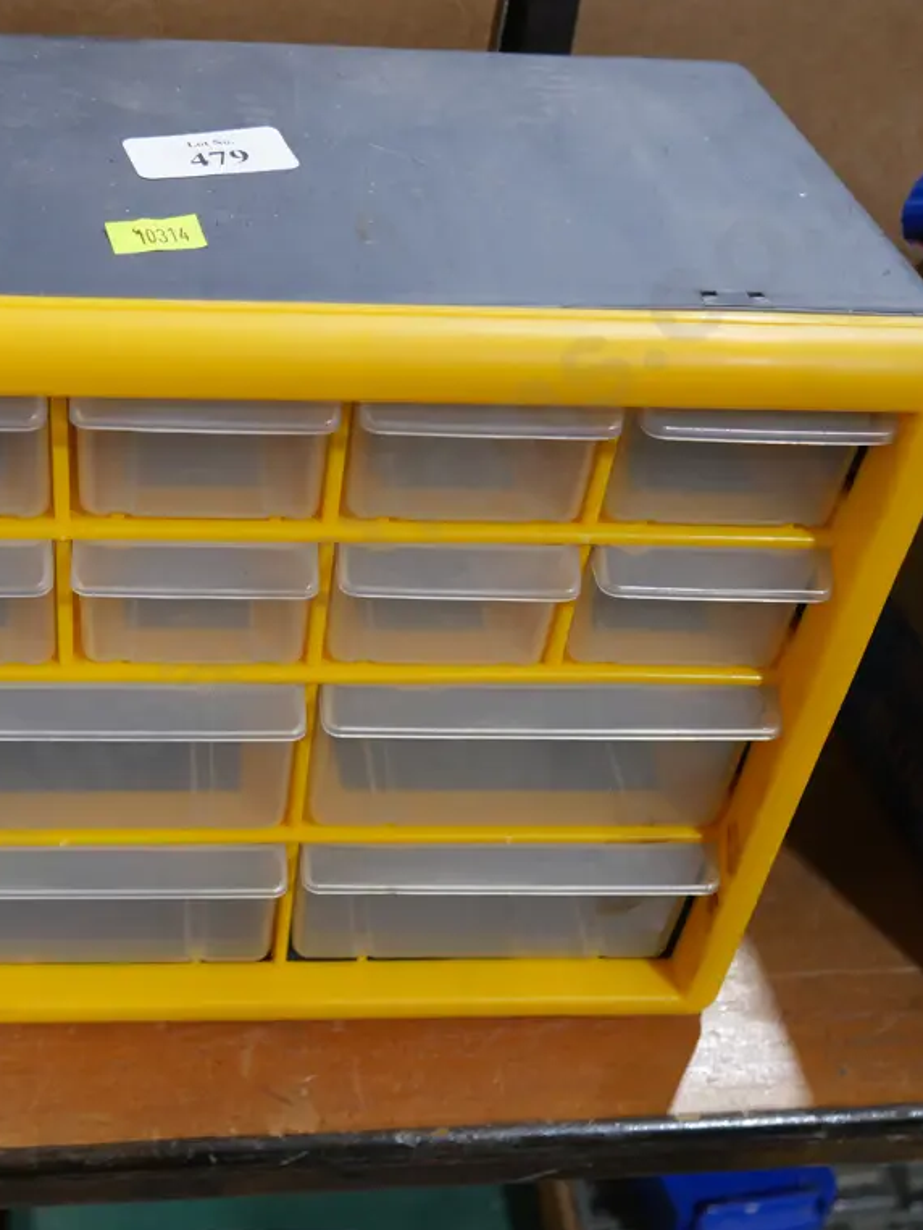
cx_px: 273
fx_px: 1528
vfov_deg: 43.8
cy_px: 614
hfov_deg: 33.2
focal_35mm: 43
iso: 500
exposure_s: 1/60
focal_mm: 16
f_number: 3.6
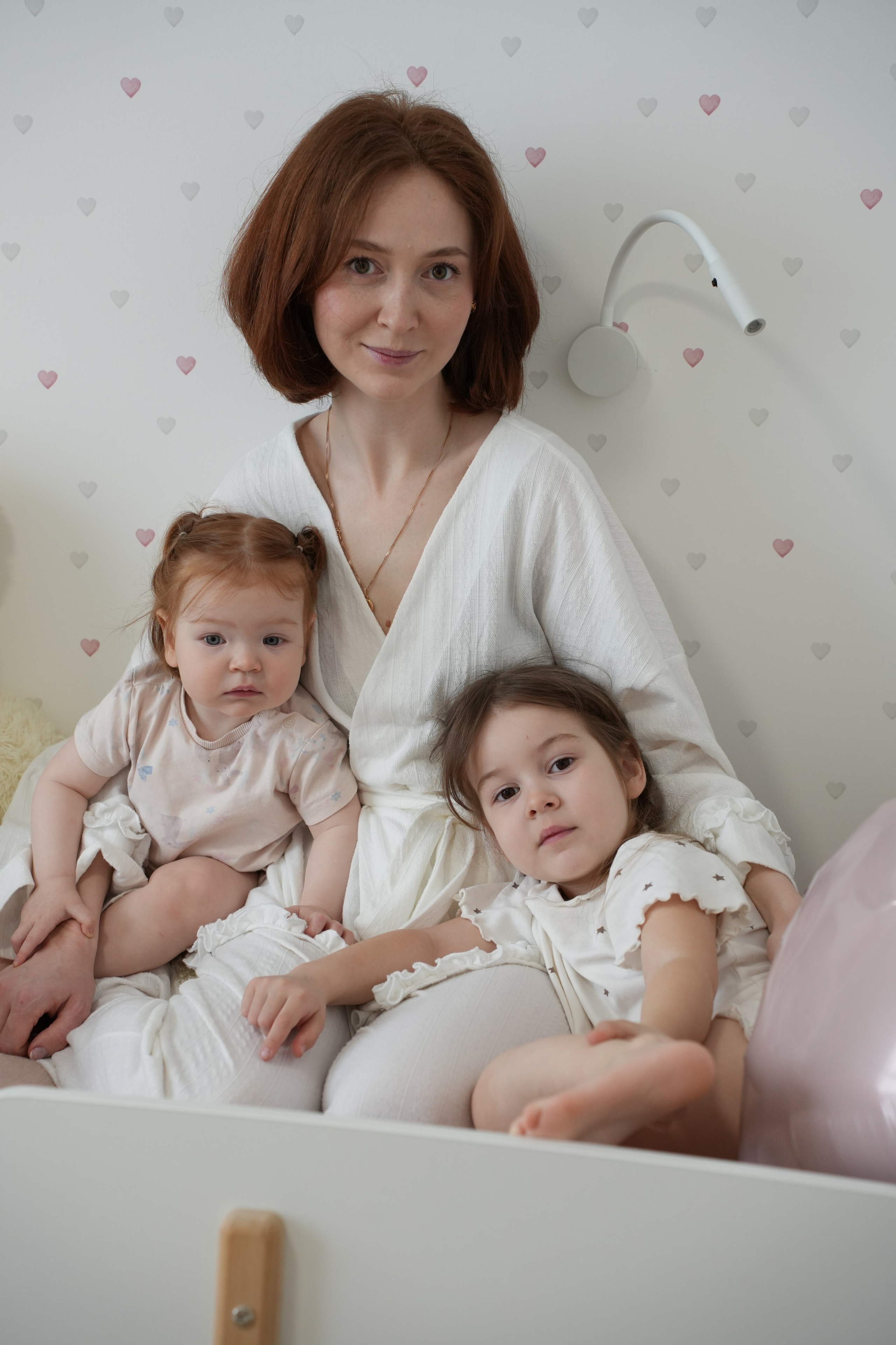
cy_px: 672
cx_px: 448
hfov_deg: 18.7
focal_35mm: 73
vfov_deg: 27.7
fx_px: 2725
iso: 1000
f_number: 4.5
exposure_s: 1/160
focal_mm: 73
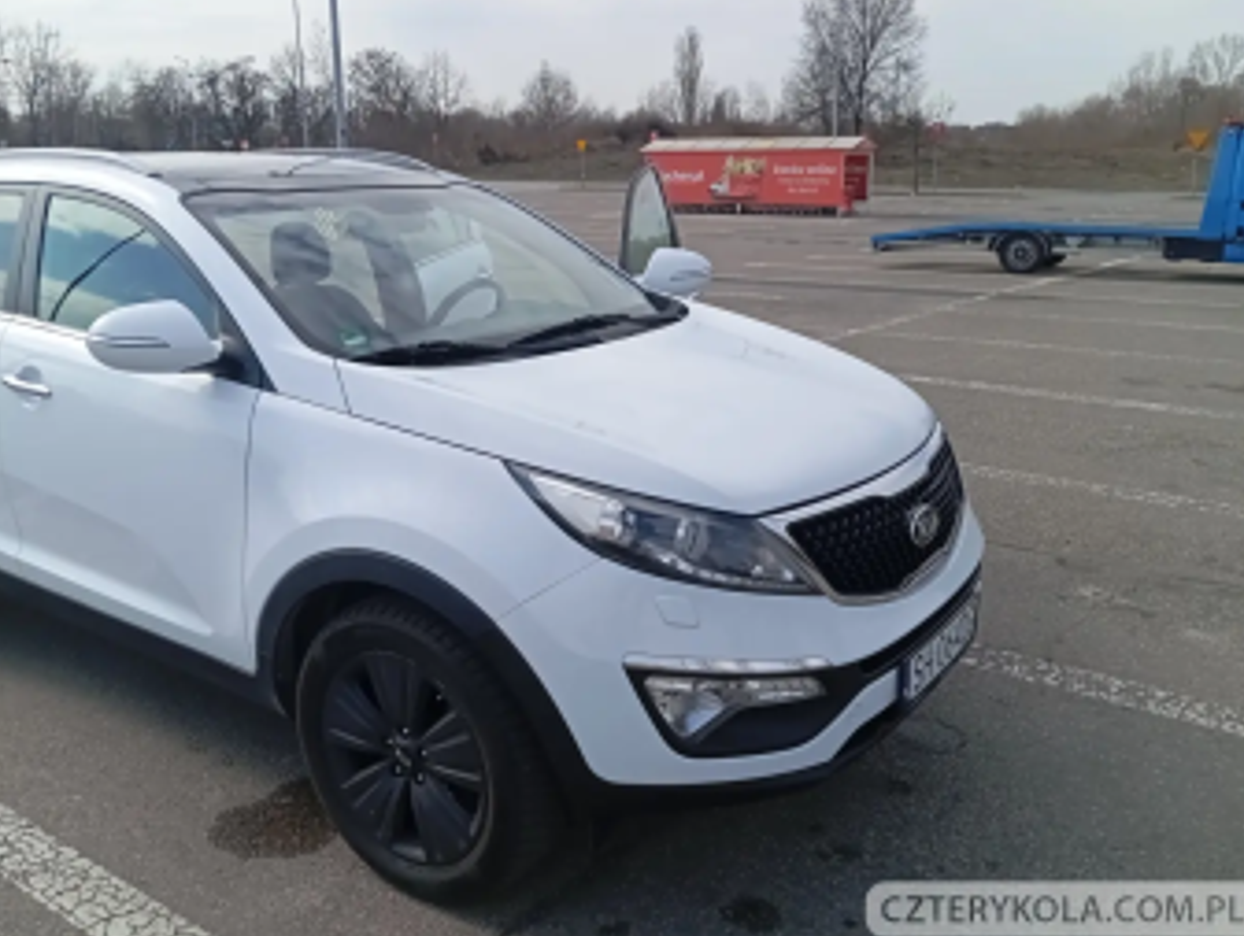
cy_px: 453
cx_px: 607
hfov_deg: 59.9
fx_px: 1080
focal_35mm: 30
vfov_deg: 46.9
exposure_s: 1/1247
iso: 50
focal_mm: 4.25
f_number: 1.8
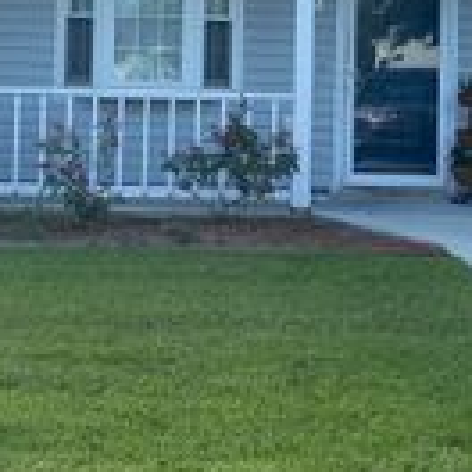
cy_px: 16
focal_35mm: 87
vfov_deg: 19.4
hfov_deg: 19.9
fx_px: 1342
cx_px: 236
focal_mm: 4.25
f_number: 1.8
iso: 32
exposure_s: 1/1218
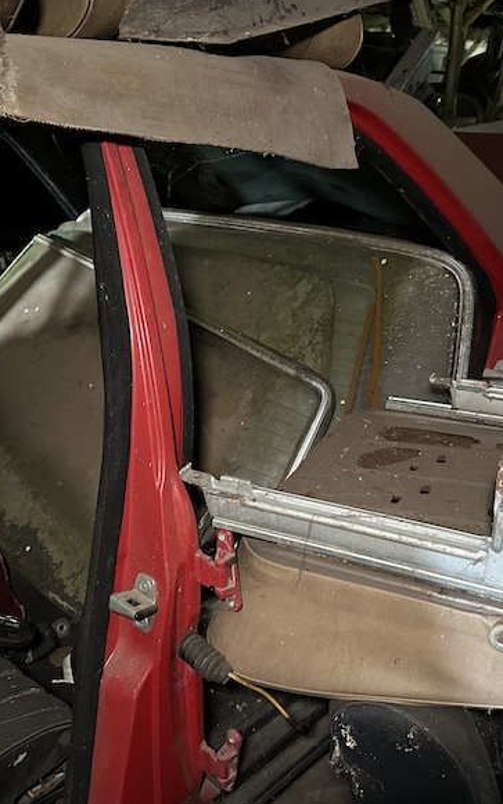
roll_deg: -1.0
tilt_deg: -21.6
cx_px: 230
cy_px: 408
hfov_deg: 36.2
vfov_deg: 55.3
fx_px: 768
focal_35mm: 35
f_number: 1.78
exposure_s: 1/32
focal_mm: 6.86
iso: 1000
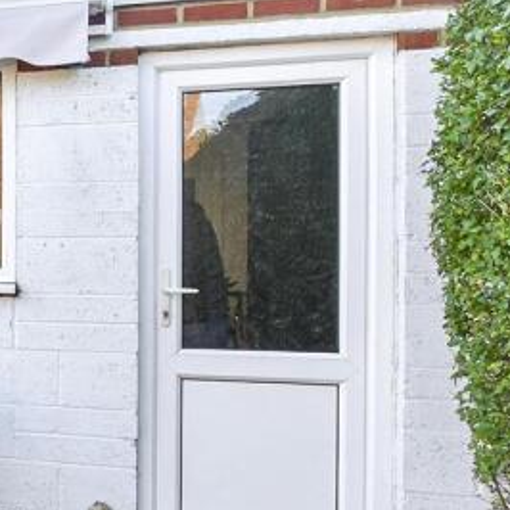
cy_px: 281
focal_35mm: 49
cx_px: -291
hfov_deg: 24.8
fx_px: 817
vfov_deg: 34.6
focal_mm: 10
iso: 160
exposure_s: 1/80
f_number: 6.3
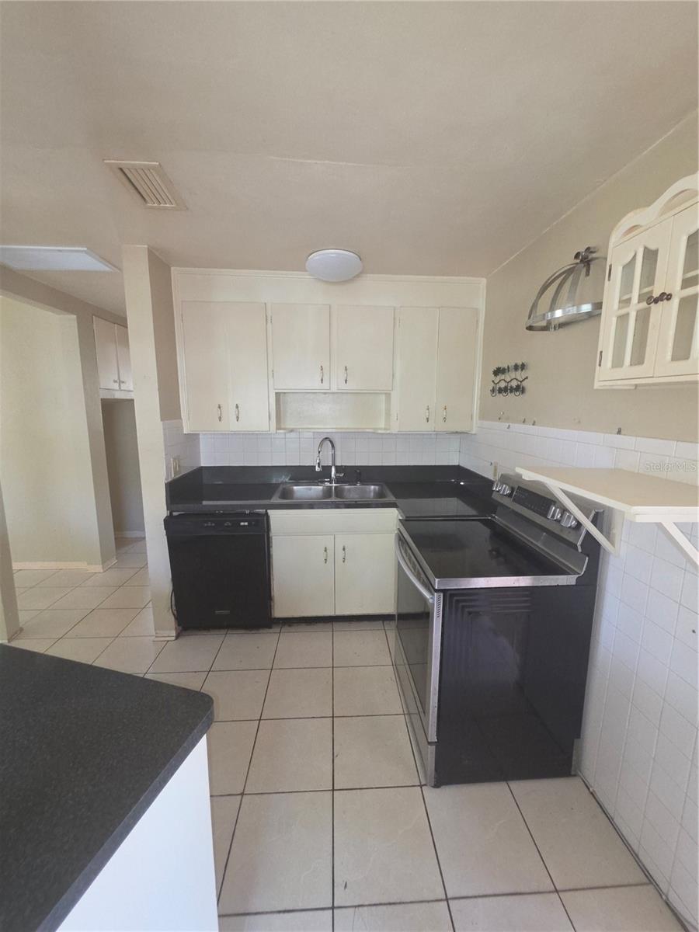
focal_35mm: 13
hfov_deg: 89.9
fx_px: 350
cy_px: 466
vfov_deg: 106.2
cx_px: 350
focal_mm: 2.2
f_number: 1.9
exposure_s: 1/60
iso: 160
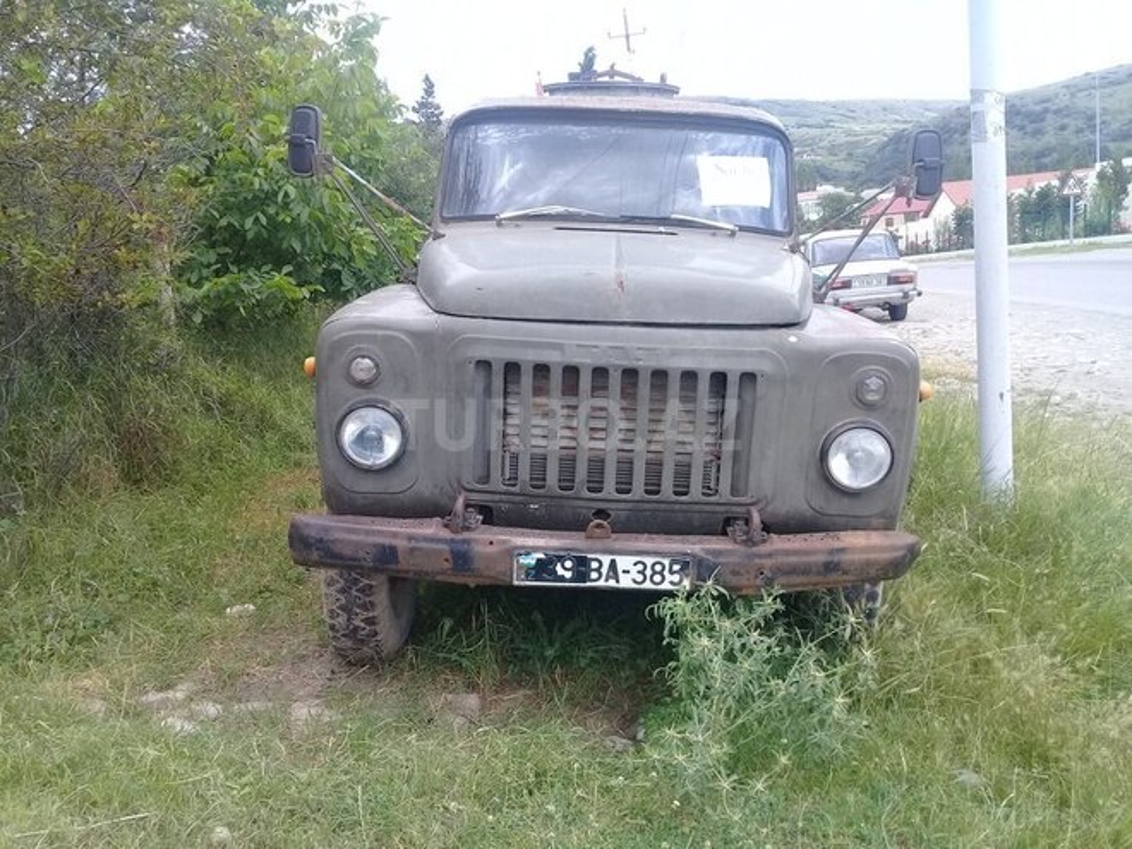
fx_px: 1014
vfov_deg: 45.4
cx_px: 566
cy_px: 424
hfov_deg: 58.4
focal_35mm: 31
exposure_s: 1/396
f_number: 2.2
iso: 50
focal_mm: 3.3
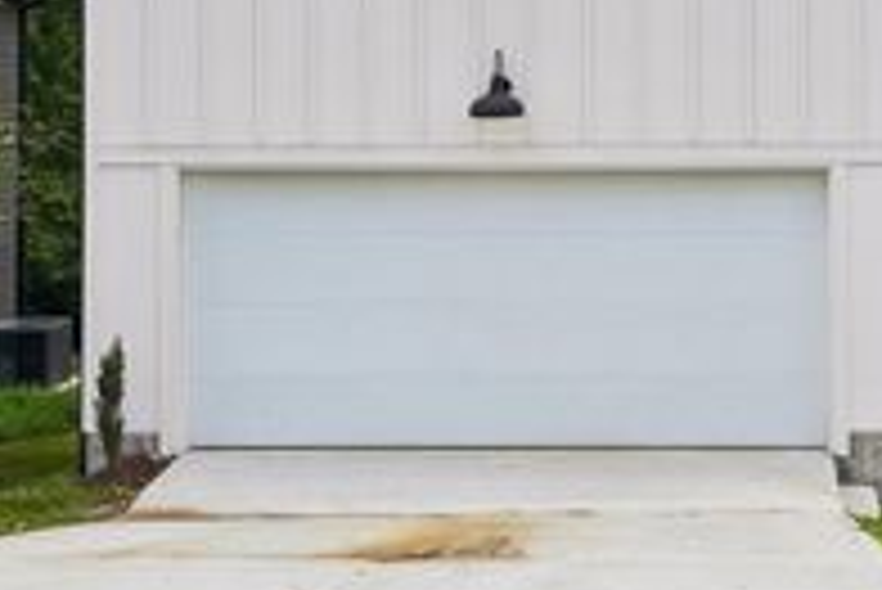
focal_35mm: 74
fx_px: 1814
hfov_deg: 27.1
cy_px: 146
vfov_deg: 18.3
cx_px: 612
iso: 400
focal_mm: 29
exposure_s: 1/400
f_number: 11
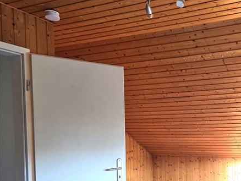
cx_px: 218
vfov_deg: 33.3
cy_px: 147
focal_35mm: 42
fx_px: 293
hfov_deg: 41.2
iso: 200
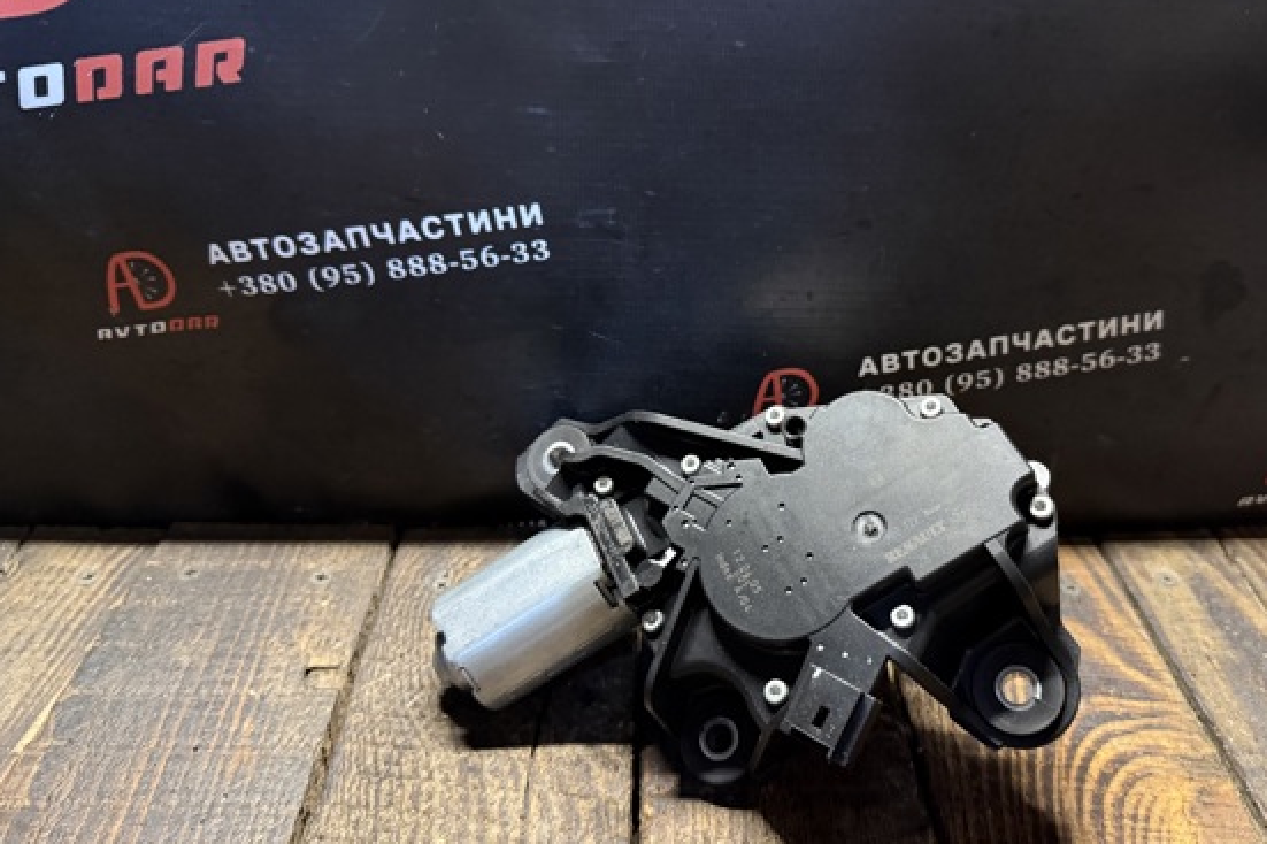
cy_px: 412
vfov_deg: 44.9
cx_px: 717
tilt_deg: -28.6
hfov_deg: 63.4
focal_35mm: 29
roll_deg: -2.7
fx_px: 1020
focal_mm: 6.76
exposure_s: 1/33
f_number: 1.78
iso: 800
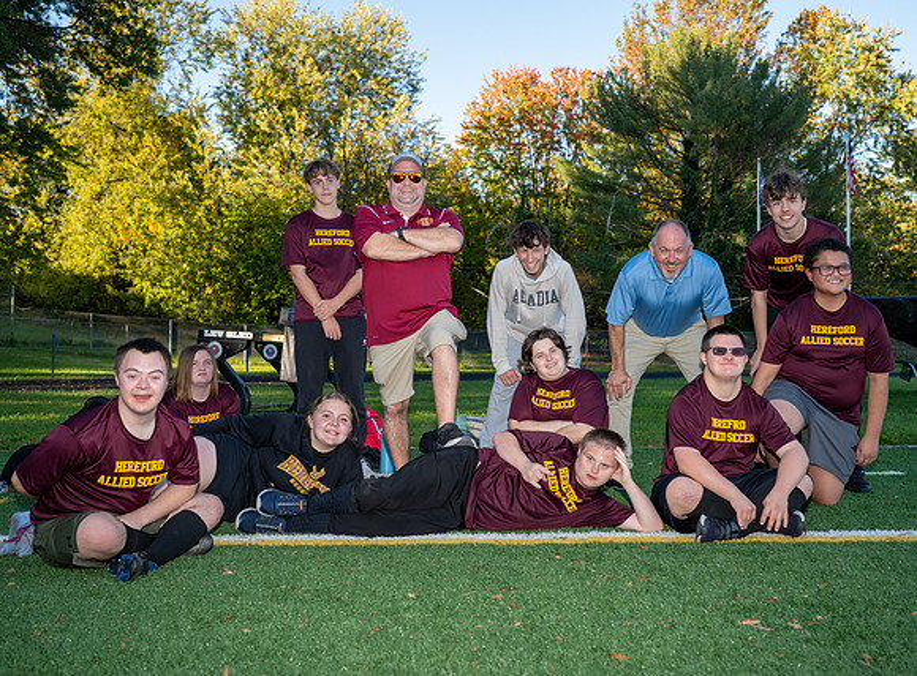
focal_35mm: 36
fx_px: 949
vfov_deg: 39.2
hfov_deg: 51.6
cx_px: 478
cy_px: 322
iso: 100
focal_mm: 31.5
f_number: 4
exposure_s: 1/200
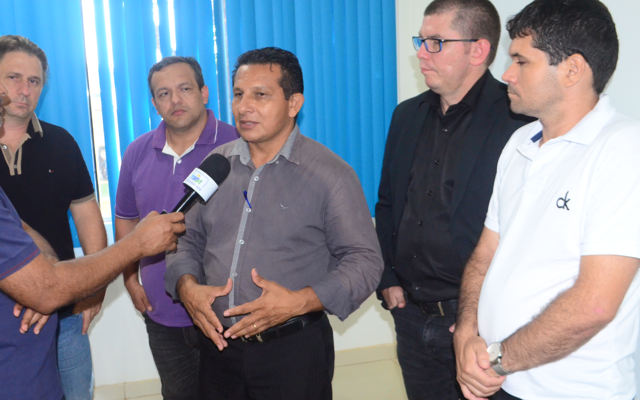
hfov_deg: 49.0
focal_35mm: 40
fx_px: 698
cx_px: 261
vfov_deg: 32.0
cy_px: 218
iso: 2500
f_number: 6.3
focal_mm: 22
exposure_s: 1/60
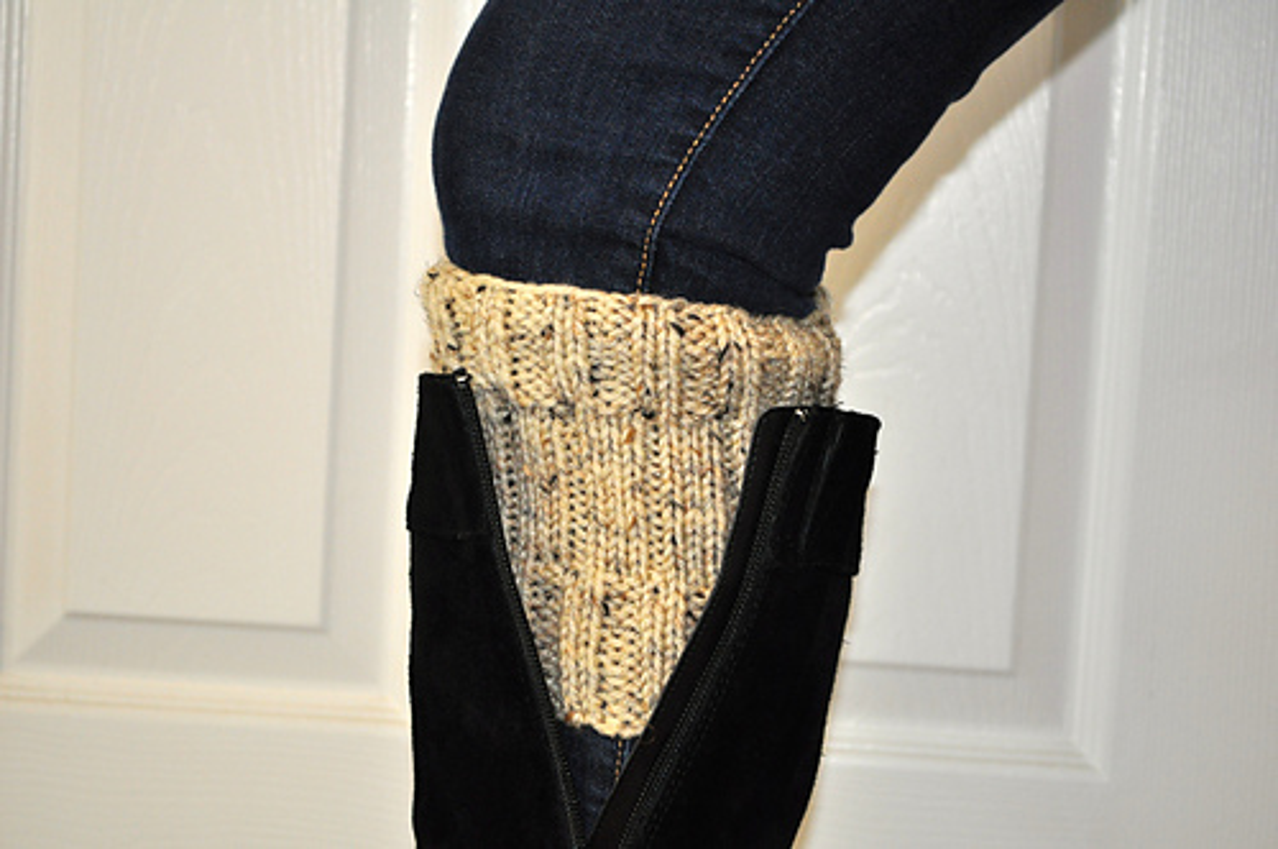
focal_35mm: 82
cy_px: 424
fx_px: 2925
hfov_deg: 24.6
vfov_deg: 16.5
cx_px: 639
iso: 800
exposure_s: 1/60
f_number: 5.6
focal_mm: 55
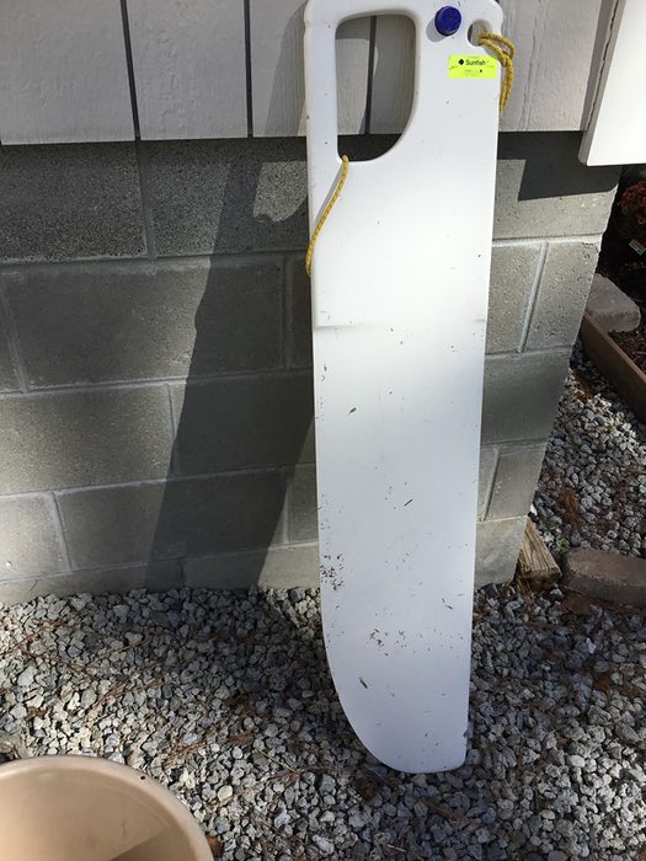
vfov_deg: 58.4
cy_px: 430
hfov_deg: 45.4
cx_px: 323
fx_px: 771
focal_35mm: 31
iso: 25
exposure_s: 1/1018
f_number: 2.4
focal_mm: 3.3
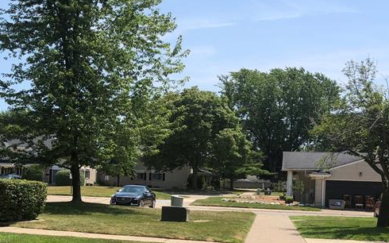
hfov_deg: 32.6
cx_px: 117
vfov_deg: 20.7
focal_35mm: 62
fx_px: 657
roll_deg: -1.0
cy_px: 194
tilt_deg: -1.3
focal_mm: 3.99
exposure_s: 1/1736
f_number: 1.8
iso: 20
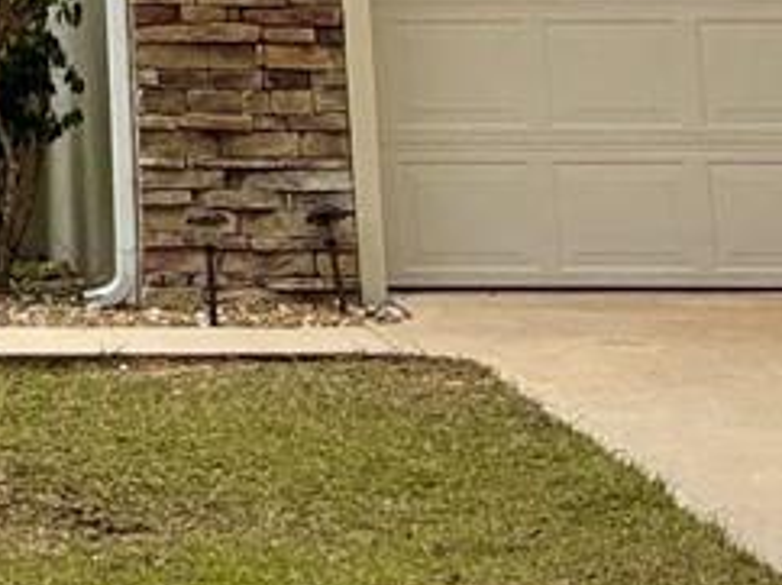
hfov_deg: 10.9
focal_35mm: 172
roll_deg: -0.3
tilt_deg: +15.4
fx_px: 3882
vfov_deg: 7.9
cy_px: -840
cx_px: -507
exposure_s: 1/1721
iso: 50
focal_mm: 5.96
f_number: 1.6
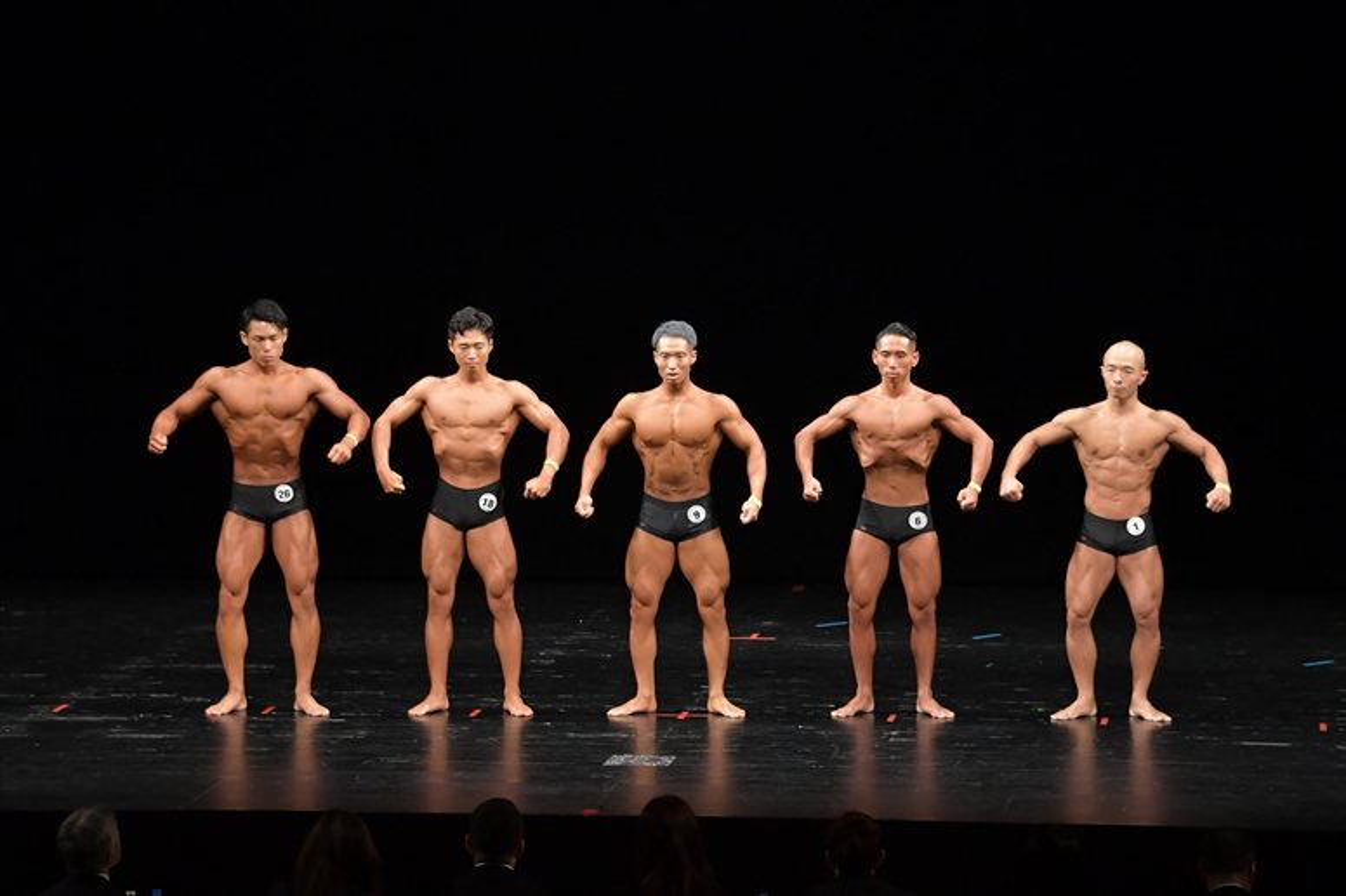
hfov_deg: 14.0
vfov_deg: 9.3
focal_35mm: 147
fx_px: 5494
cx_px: 673
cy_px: 448
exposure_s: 1/400
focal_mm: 98
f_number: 5.6
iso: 3200
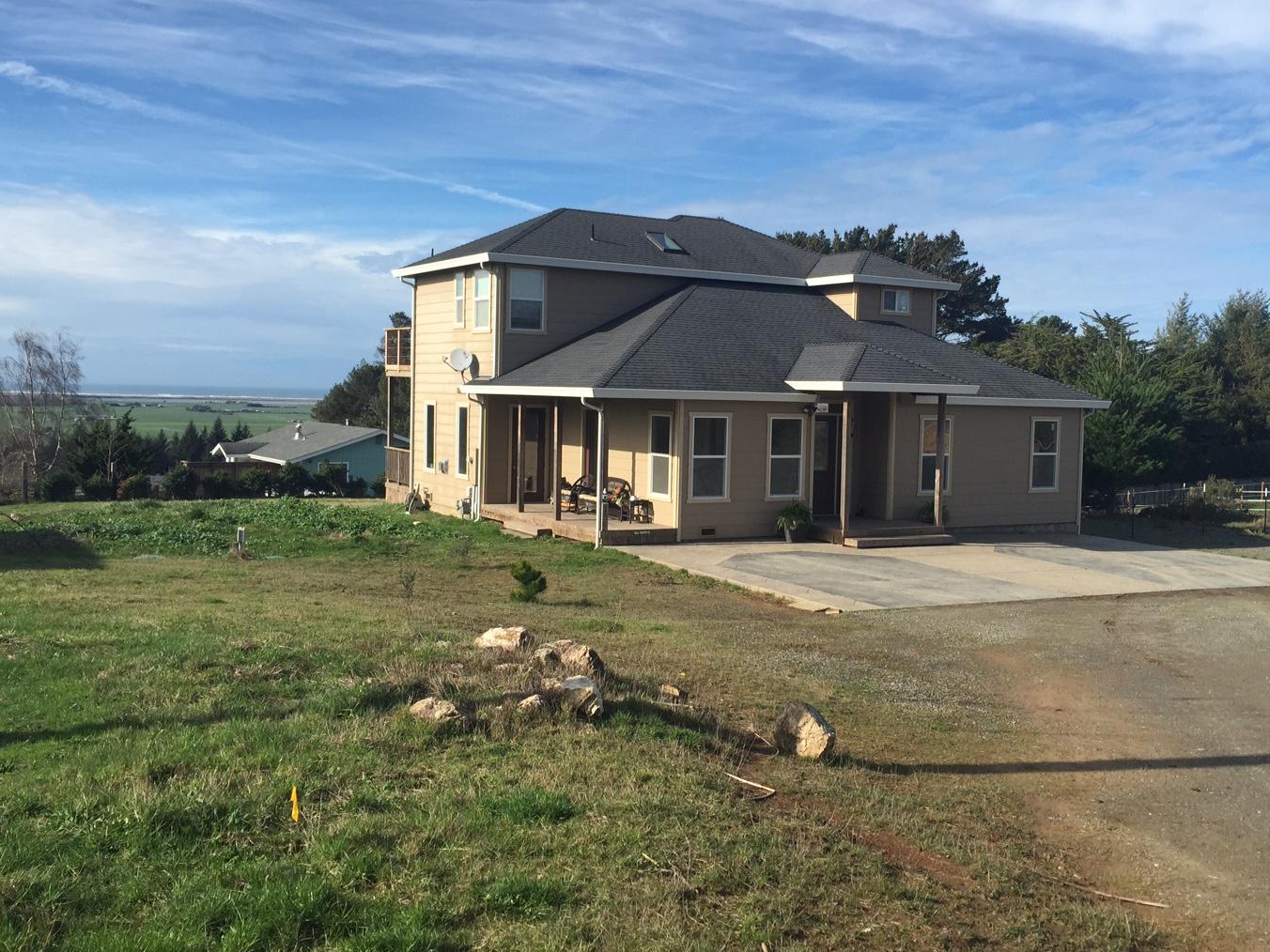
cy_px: 454
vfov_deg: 40.7
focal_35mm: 35
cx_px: 737
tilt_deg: -2.8
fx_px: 1284
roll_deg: -1.8
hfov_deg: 52.4
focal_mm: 4.15
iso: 32
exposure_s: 1/1799
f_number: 2.2
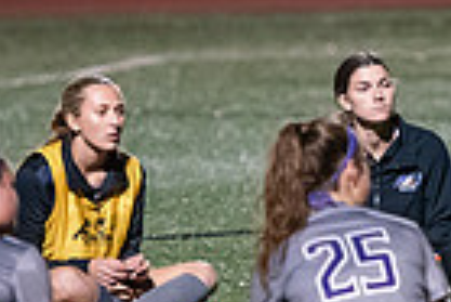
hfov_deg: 3.3
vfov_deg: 2.2
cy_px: 174
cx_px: 490
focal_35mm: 625
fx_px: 7838
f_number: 2.8
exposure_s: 1/1000
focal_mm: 150
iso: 8000
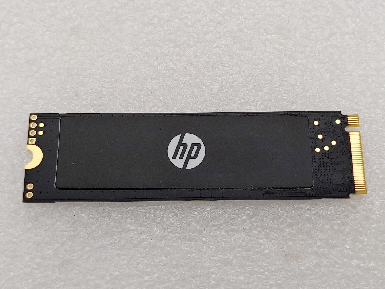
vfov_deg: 29.7
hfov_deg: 38.9
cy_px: 144
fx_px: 545
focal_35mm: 49
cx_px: 192
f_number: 1.8
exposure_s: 1/143
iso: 50
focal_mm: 4.36
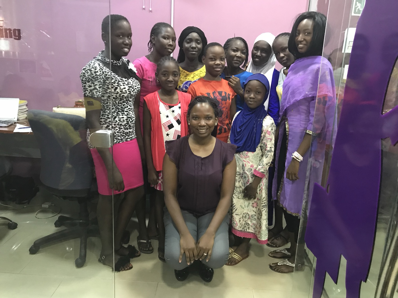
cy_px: 149
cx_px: 199
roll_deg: -3.0
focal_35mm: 28
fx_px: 322
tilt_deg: -12.7
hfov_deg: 63.4
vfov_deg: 49.7
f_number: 1.8
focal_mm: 3.99
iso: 100
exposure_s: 1/5
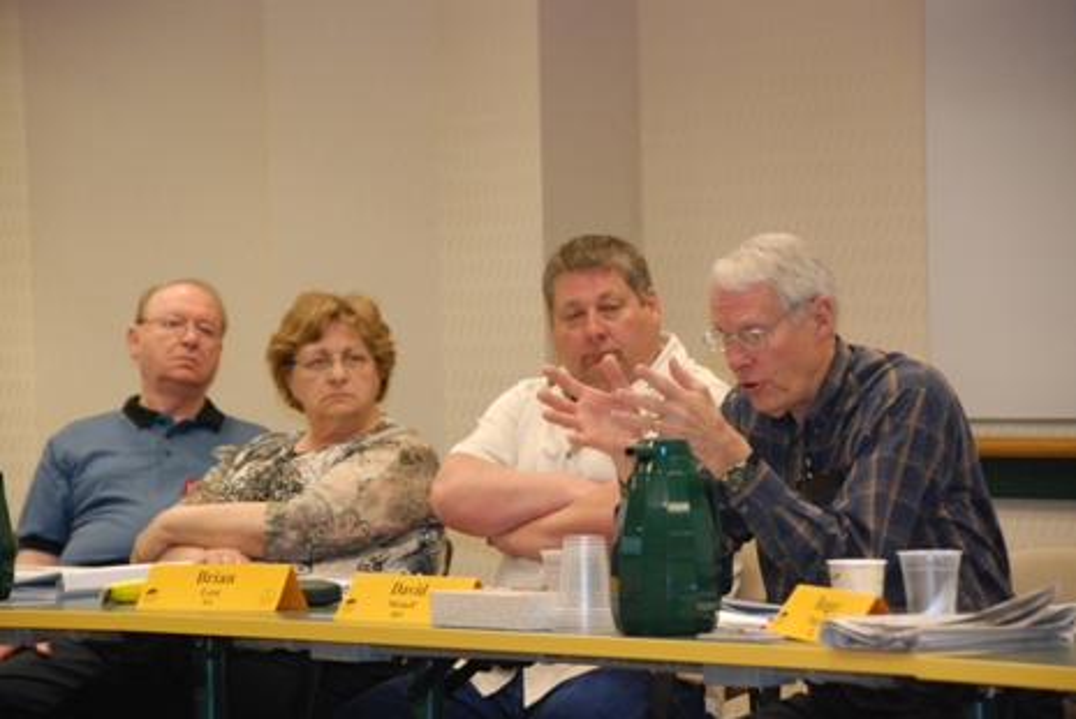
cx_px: 538
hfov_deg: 12.2
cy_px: 360
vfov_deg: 8.2
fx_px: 5026
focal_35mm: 168
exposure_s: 1/80
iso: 1600
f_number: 5.6
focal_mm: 112
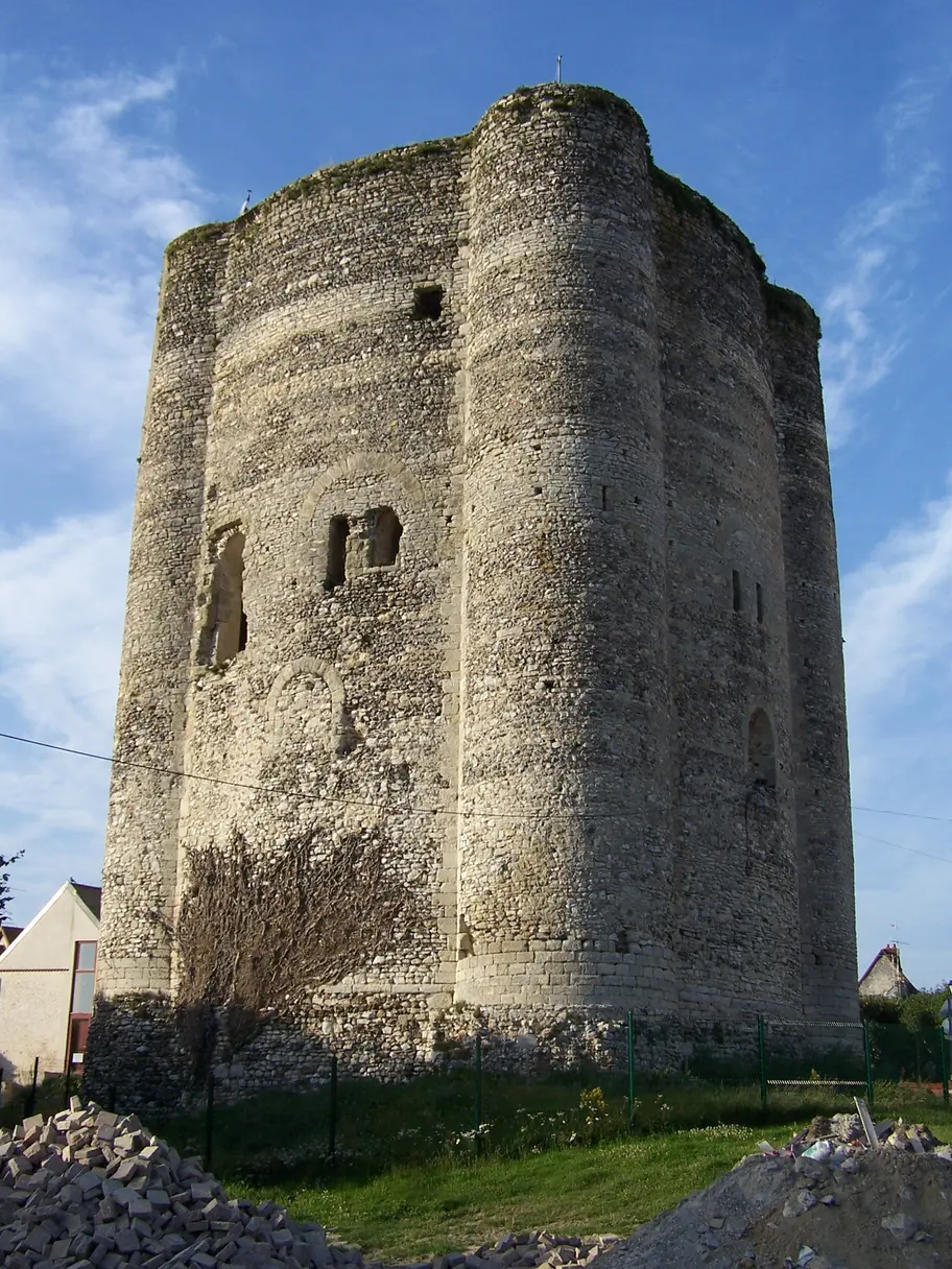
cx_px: 459
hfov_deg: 36.0
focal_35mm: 40
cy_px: 666
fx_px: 1467
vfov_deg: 46.8
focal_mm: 6.3
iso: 80
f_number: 4
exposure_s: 1/500
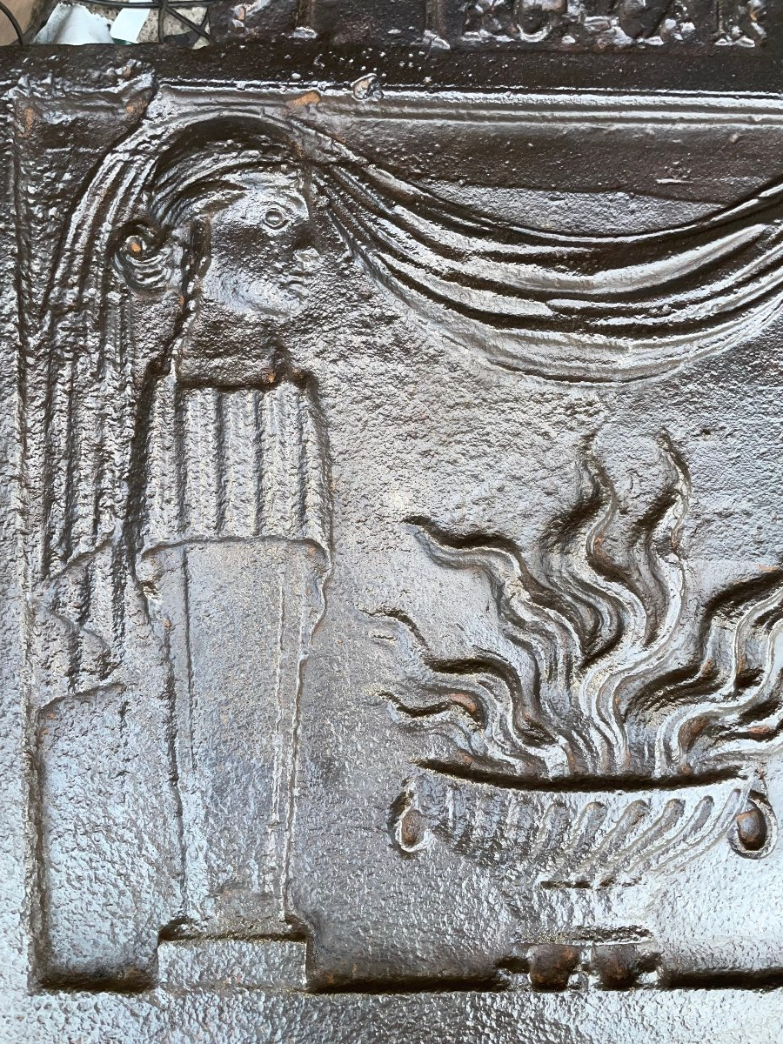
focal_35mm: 26
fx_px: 784
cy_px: 522
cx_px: 392
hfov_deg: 53.1
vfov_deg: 67.3
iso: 80
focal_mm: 4.2
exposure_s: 1/121
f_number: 1.6
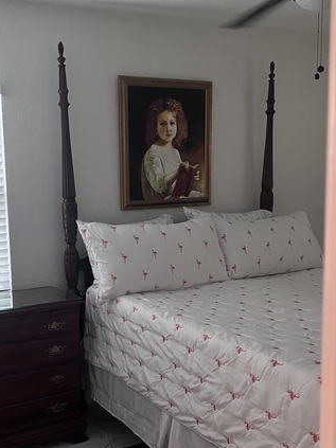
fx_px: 531
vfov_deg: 45.7
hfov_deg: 34.9
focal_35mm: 41
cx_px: 127
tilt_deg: -7.7
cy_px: 244
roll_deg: +0.7
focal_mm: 5.7
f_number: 1.5
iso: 500
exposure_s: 1/40
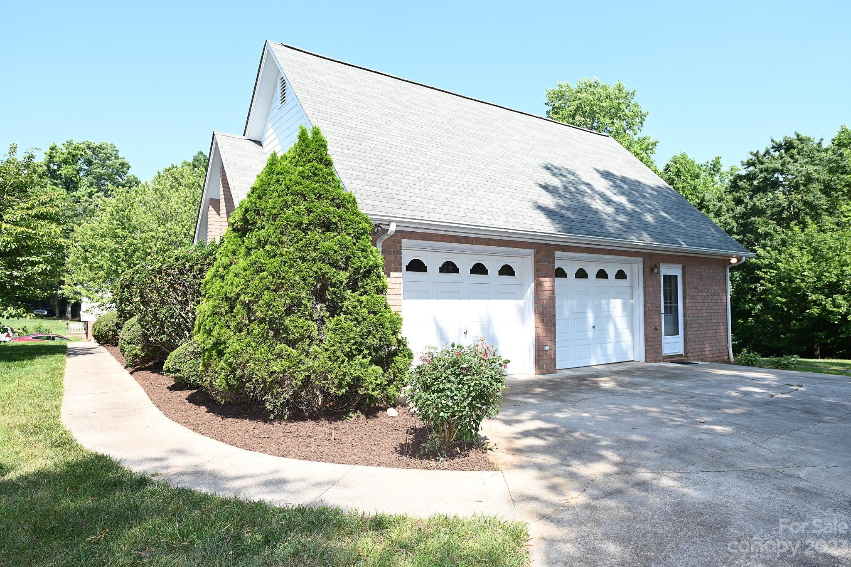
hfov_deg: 78.6
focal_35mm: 22
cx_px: 426
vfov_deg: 57.2
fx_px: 520
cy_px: 284
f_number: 5.6
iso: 100
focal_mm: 22
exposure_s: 1/160
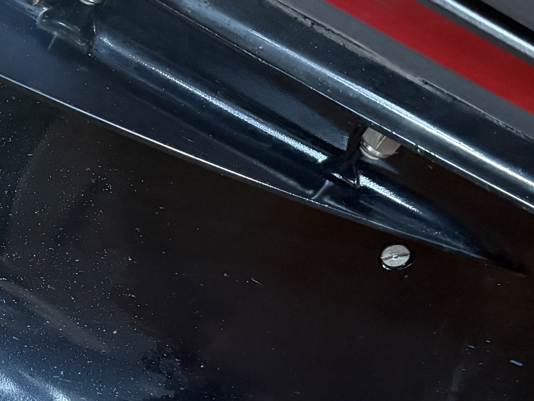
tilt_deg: -36.3
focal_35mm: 70
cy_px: 302
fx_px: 1080
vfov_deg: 20.8
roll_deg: +5.6
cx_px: 4
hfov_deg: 26.4
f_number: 1.78
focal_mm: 6.76
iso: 500
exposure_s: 1/60
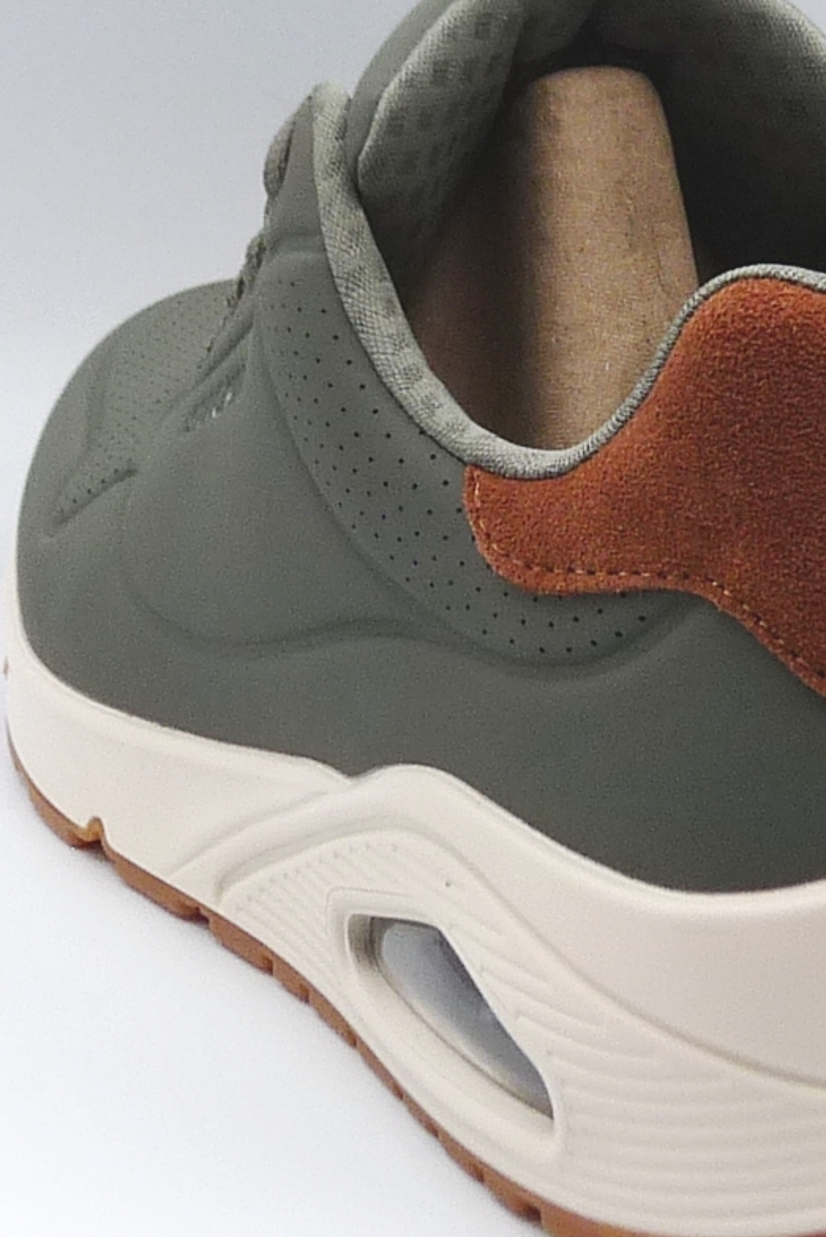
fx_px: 3577
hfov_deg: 13.1
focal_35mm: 104
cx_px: 621
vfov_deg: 19.6
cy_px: 524
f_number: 4.5
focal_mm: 4.8
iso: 100
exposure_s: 1/200
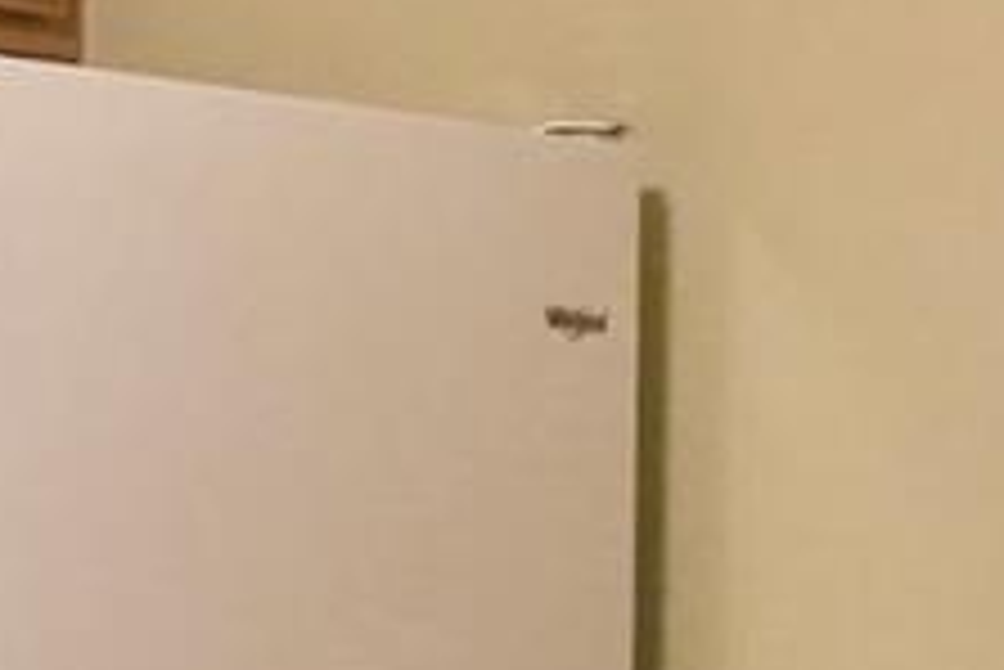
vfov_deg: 8.3
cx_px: -176
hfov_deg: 12.2
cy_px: 764
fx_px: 4604
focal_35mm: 165
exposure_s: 1/160
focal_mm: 24
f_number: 4
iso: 4000
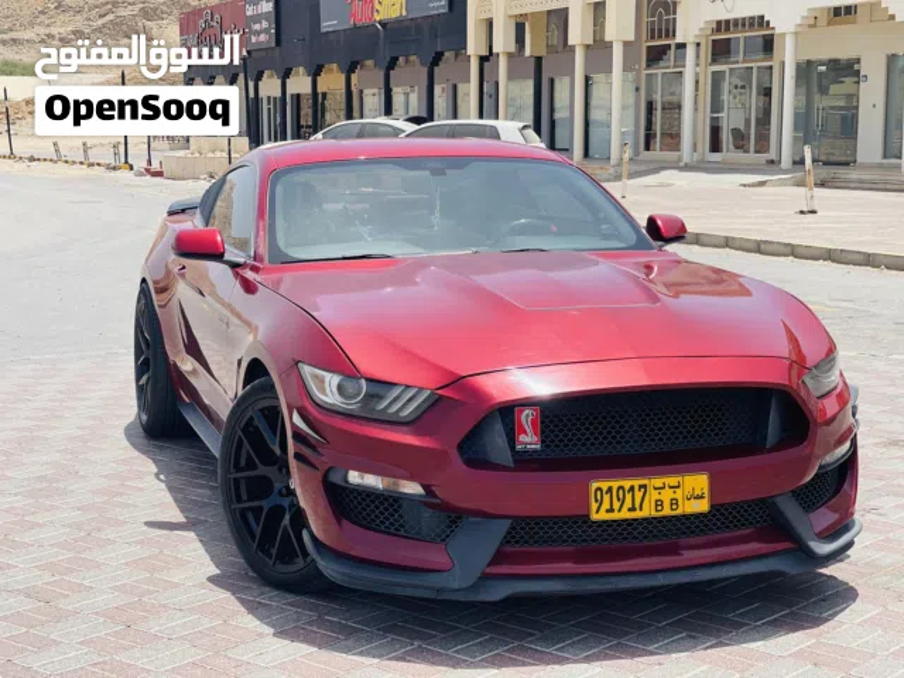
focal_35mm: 64
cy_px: 339
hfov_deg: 30.3
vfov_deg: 22.9
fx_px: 1671
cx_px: 452
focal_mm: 7.5
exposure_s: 1/1143
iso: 32
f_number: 2.2
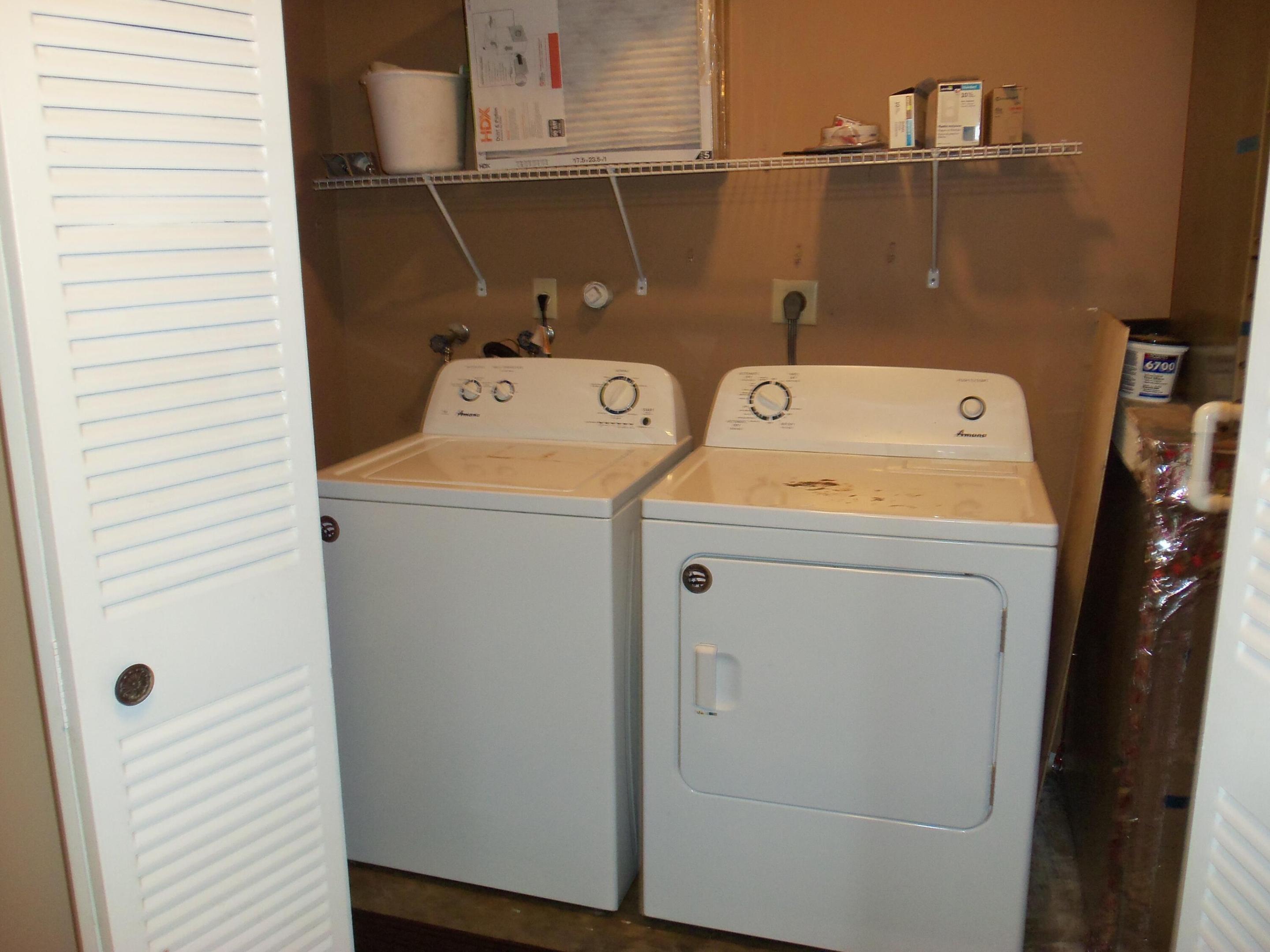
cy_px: 476
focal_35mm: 29
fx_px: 1064
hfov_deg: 61.7
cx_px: 635
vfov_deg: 48.2
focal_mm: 5.2
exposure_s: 1/30
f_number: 3.4
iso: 100
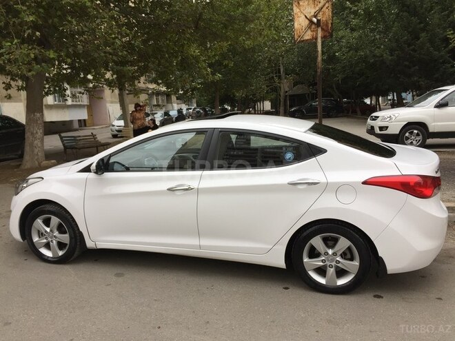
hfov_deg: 61.7
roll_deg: +3.6
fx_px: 381
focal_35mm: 29
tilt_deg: -8.3
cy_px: 170
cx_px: 228
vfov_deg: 48.2
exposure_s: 1/102
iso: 32
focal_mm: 4.15
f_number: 2.2
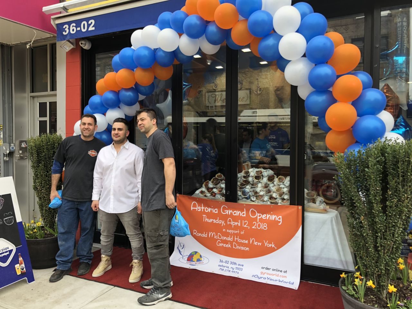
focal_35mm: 28
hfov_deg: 63.4
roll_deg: +0.2
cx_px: 206
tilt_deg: -1.7
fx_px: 333
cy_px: 154
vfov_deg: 49.7
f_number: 1.8
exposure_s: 1/139
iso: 20
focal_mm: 3.99
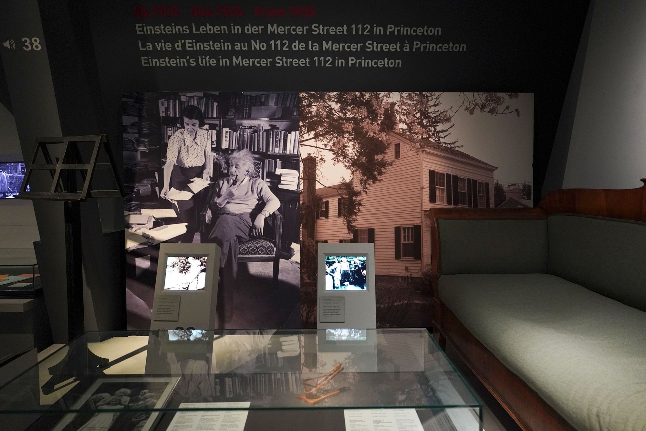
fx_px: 431
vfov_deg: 53.1
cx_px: 323
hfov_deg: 73.7
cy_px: 216
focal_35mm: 24
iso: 3200
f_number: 3.5
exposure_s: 1/80
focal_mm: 24
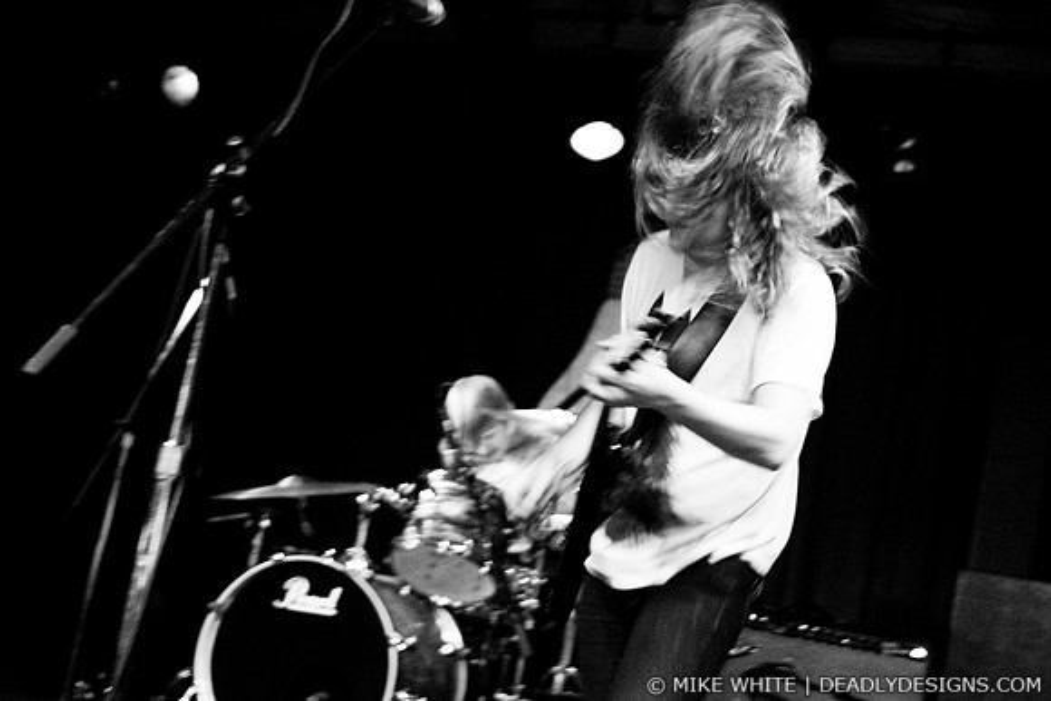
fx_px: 1314
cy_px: 350
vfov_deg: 29.9
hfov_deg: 43.6
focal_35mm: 45
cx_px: 526
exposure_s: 1/50
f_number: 1.4
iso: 1000
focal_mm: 30
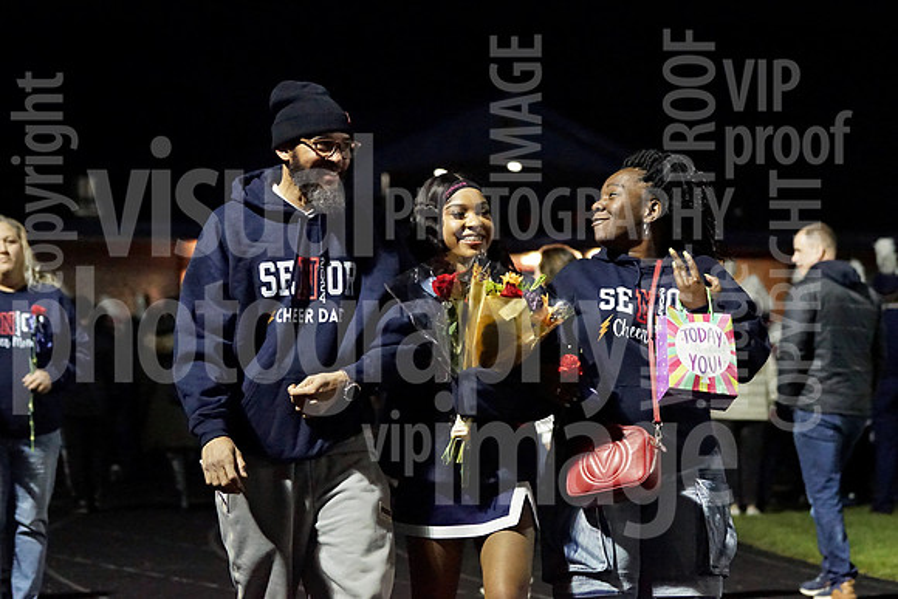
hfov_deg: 13.0
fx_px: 3929
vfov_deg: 8.7
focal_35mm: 158
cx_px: 449
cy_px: 300
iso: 8000
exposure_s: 1/400
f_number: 4.5
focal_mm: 105
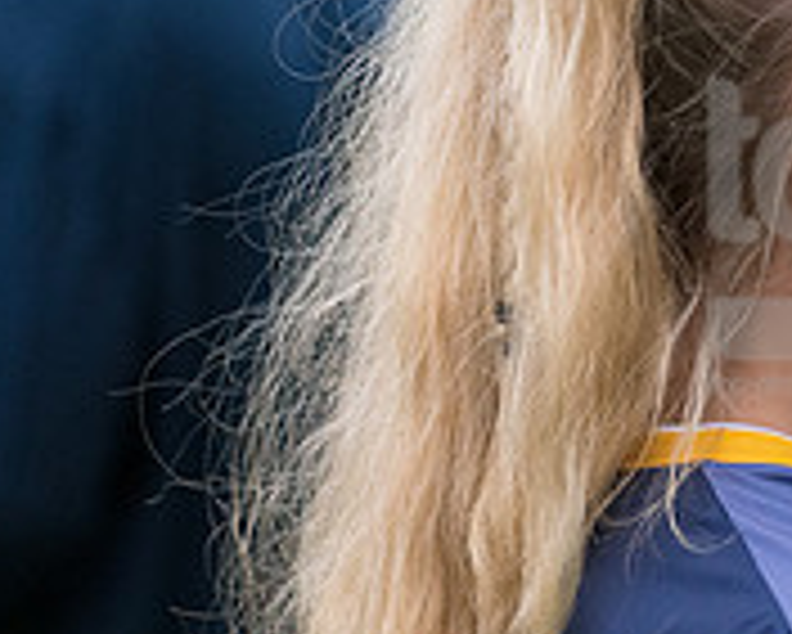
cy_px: 241
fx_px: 14494
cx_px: 846
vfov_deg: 2.5
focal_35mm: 618
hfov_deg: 3.1
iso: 2500
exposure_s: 1/1600
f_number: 5.6
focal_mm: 200
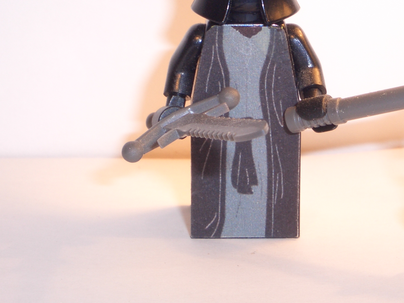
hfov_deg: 14.0
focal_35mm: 141
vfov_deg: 10.5
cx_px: 249
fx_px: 1645
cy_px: 104
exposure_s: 1/100
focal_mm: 13.5
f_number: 6.6
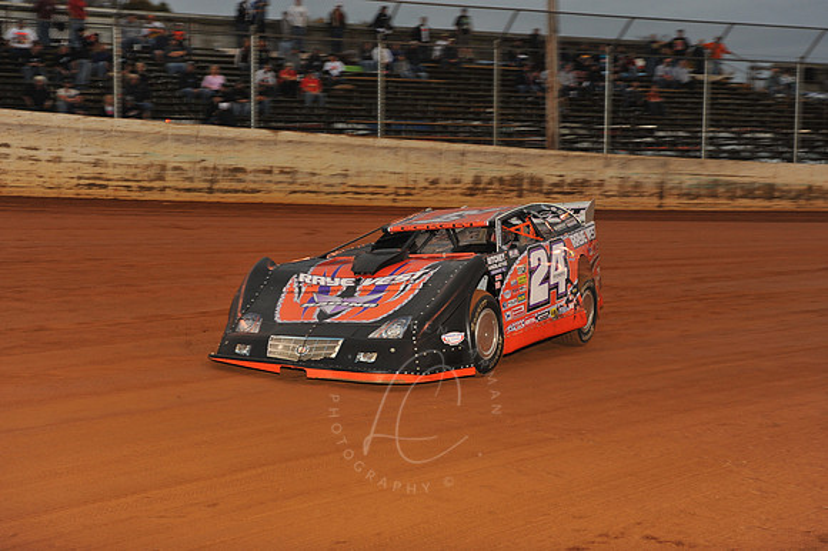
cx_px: 414
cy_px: 276
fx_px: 1609
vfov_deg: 19.4
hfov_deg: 28.9
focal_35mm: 70
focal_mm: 70
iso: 800
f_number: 7.1
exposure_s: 1/320
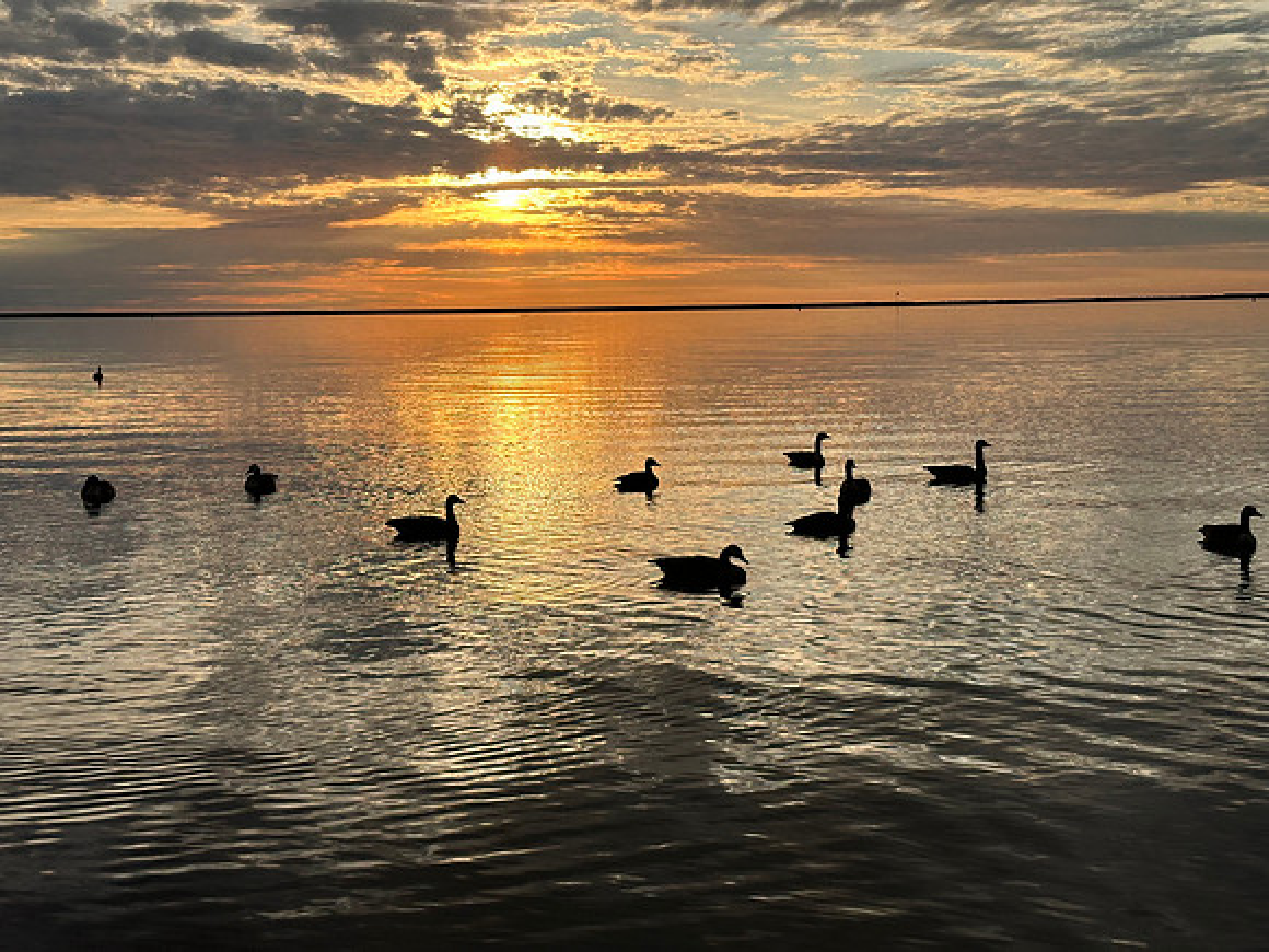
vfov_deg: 30.3
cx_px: 634
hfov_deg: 39.7
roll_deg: +0.3
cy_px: 476
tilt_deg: -5.4
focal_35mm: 48
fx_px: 1760
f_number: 1.78
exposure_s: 1/4566
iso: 64
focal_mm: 6.86
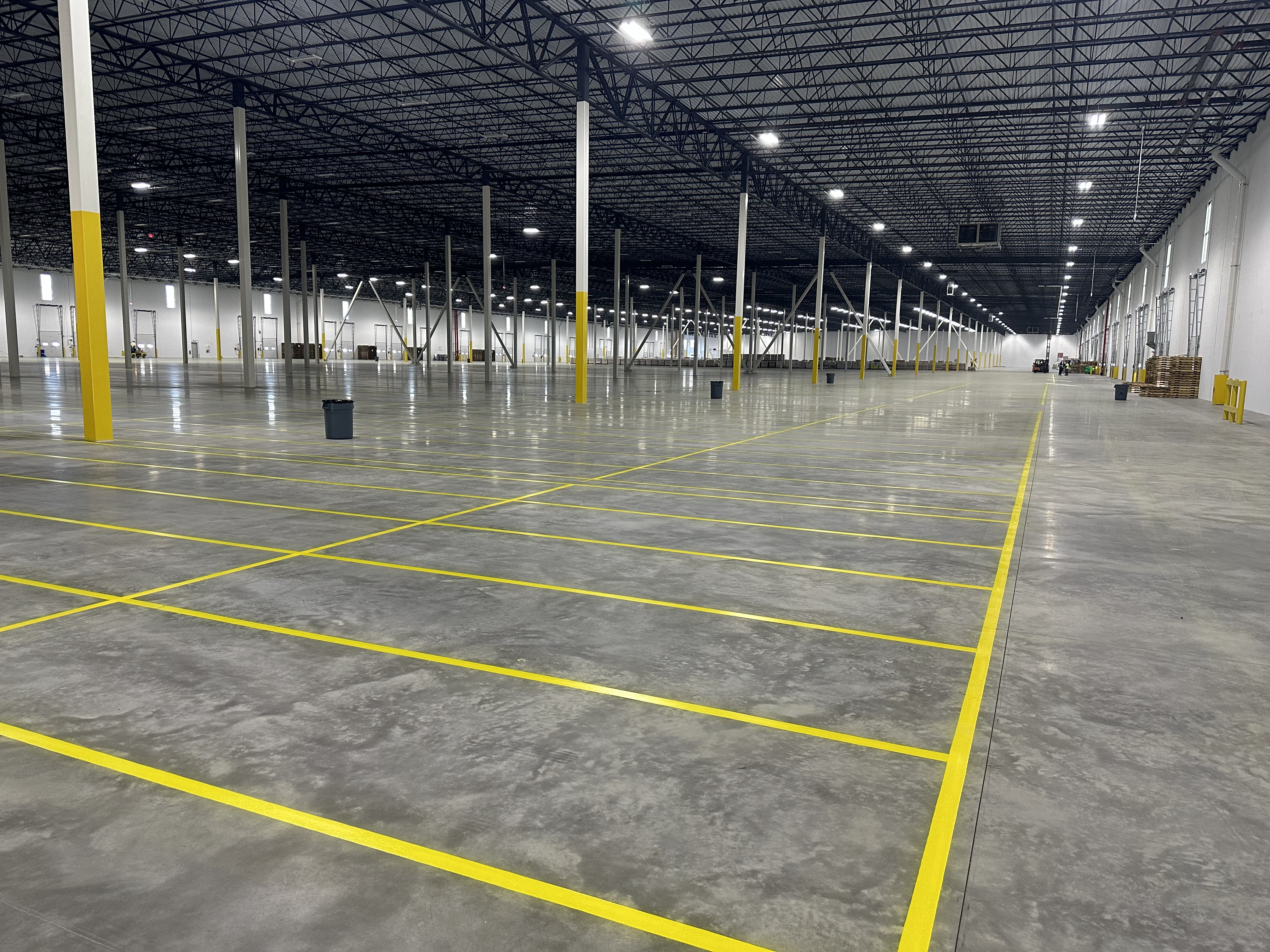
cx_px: 635
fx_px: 881
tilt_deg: -10.7
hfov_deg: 71.6
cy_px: 476
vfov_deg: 56.8
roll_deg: -2.2
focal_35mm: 24
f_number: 1.78
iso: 250
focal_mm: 6.86
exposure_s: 1/106
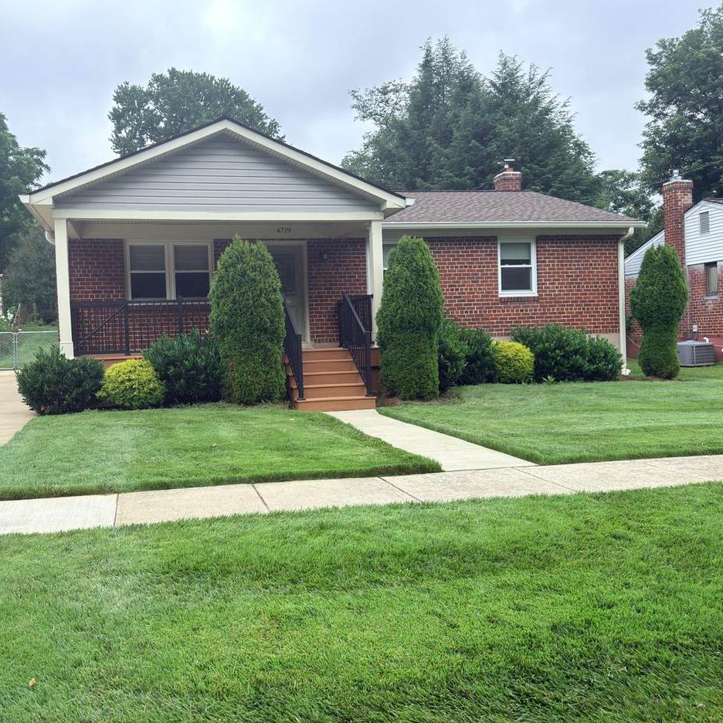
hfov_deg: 55.1
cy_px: 355
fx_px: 685
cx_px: 280
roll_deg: +1.3
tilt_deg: -0.1
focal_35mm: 29
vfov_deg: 55.6
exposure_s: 1/1541
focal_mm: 6.76
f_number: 1.78
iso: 80
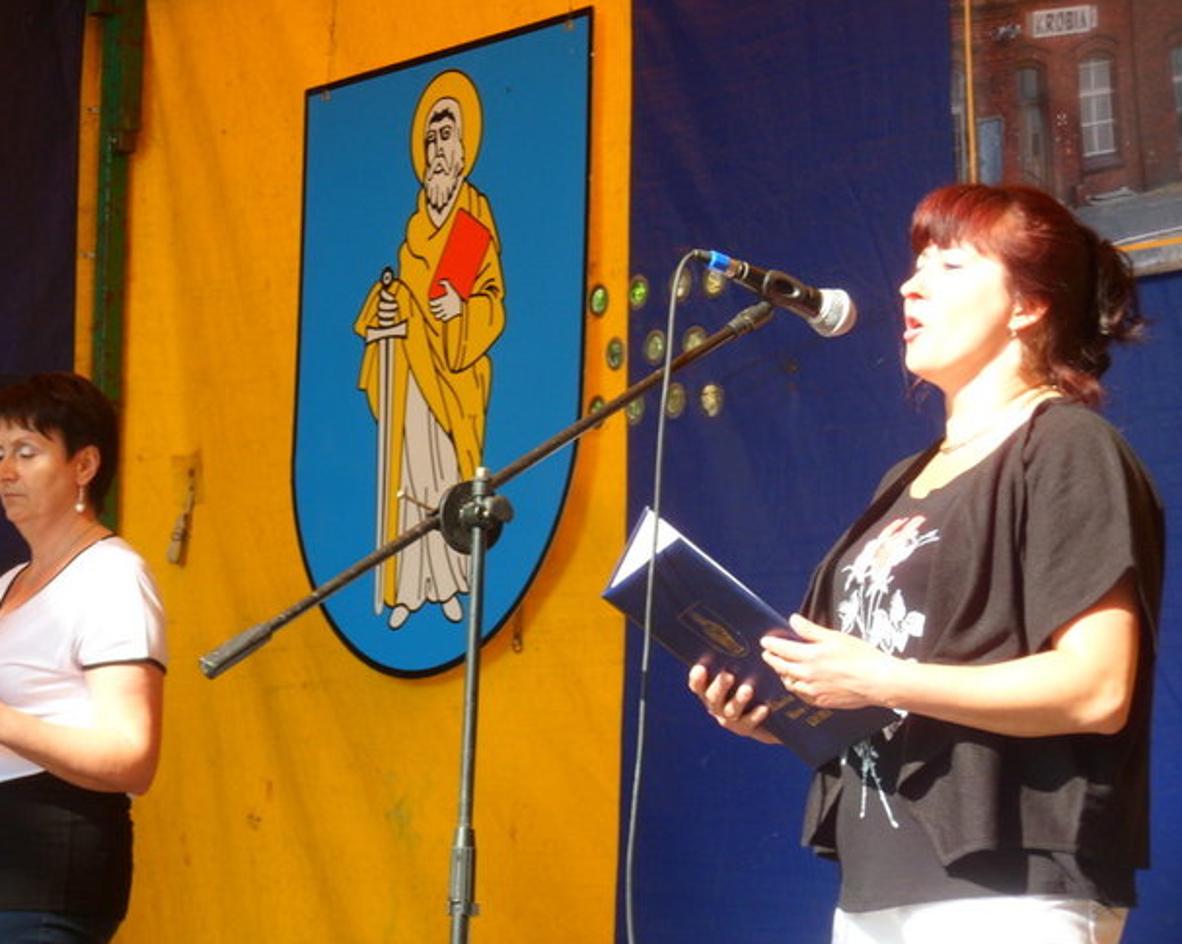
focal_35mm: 136
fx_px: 4755
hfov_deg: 14.2
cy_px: 471
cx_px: 578
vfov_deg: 11.3
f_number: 5.4
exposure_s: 1/90
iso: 80
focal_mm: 22.5
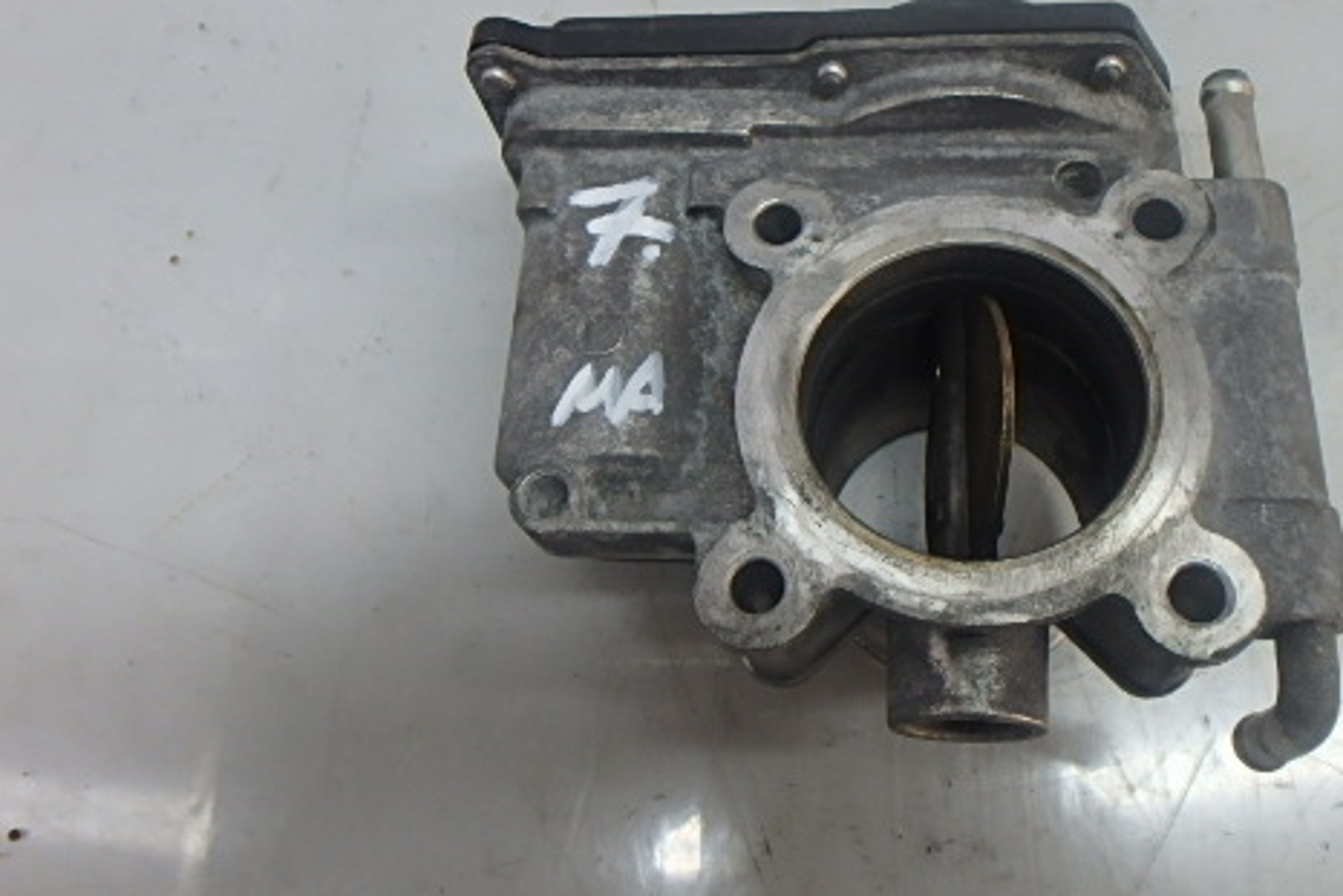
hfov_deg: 61.2
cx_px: 827
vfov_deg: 43.6
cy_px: 424
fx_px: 1119
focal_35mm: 30
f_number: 3.5
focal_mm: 3.7
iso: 200
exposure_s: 1/40
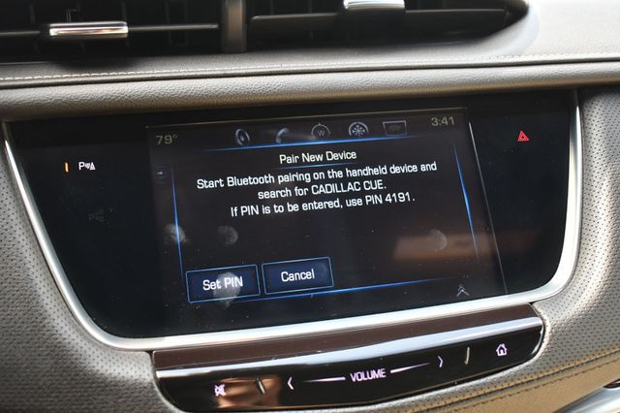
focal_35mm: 40
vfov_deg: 33.4
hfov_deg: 48.5
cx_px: 310
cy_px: 206
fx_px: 689
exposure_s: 1/160
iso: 800
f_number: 4
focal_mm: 27
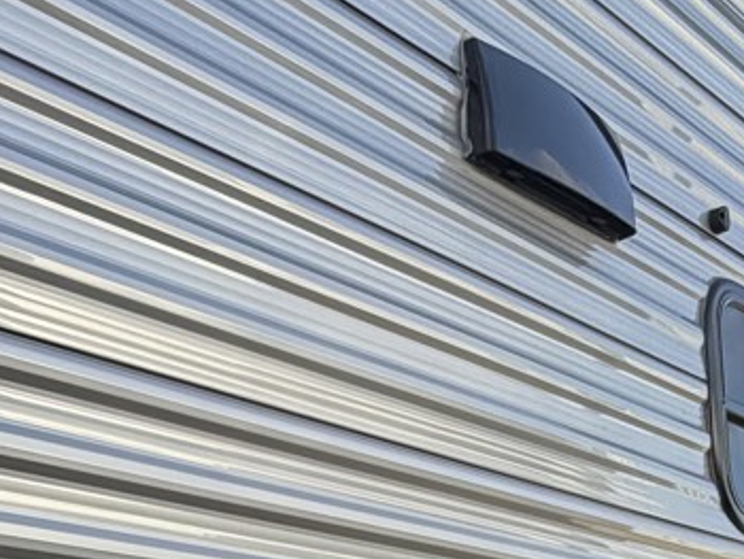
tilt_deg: +5.3
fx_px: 1376
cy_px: 759
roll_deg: +1.9
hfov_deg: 30.2
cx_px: 425
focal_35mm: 64
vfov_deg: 20.6
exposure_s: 1/502
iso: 50
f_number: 2.2
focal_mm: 2.22
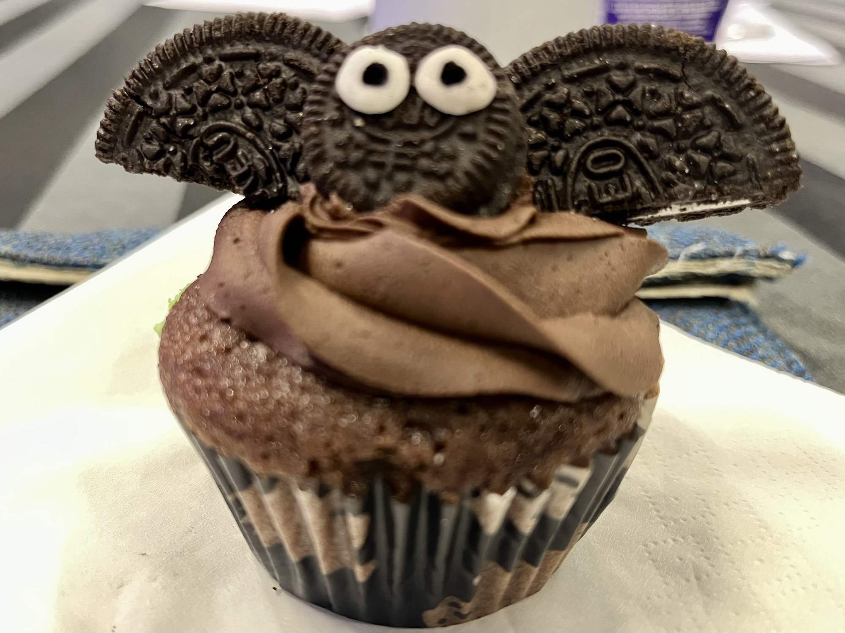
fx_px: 635
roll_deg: +0.3
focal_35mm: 26
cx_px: 422
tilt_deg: -30.2
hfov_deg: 67.3
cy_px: 316
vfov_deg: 53.1
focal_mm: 5.1
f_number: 1.6
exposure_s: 1/30
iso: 1000
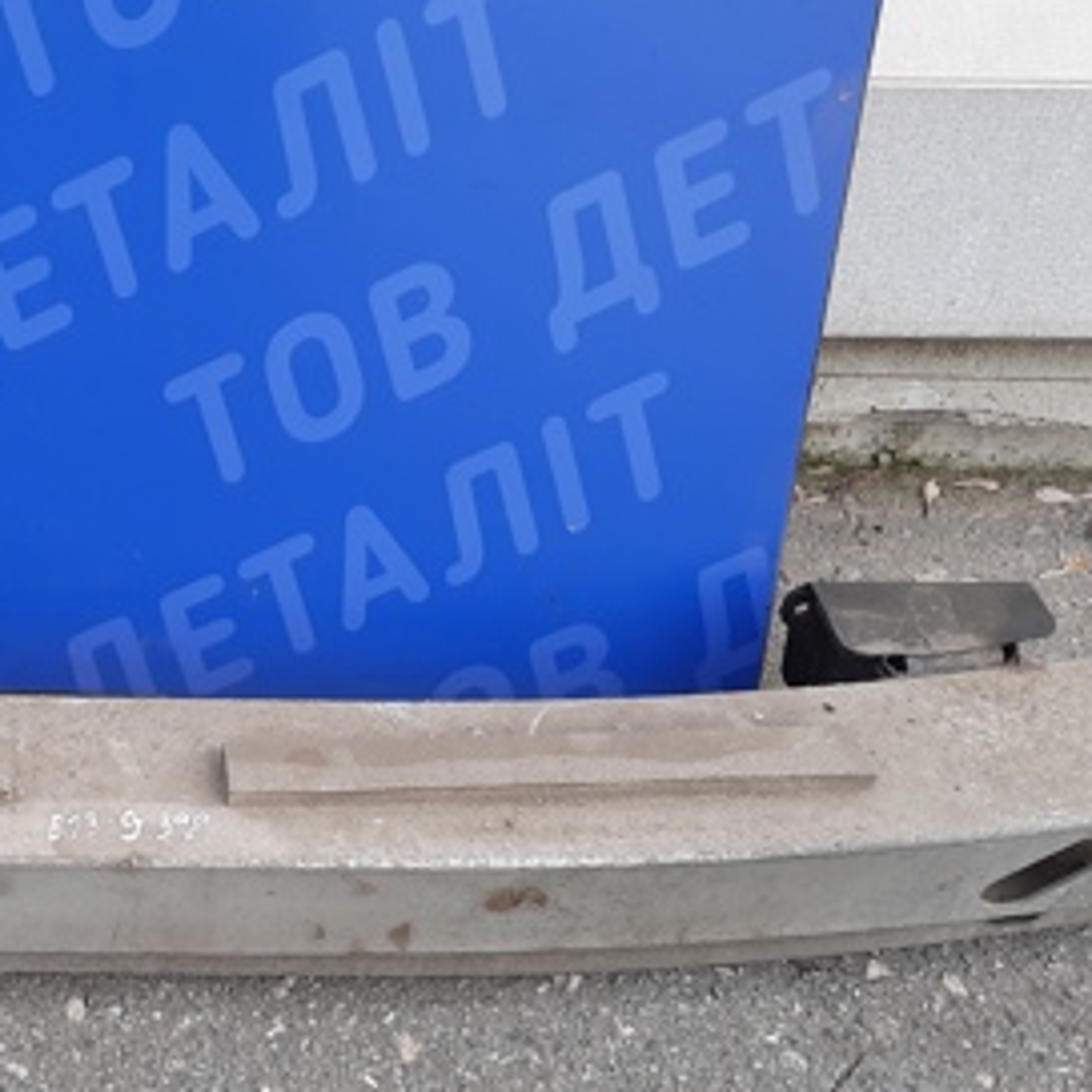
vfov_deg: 32.7
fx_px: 1856
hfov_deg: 31.5
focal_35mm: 52
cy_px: 634
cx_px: 145
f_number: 2
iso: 32
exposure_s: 1/186
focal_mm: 4.6
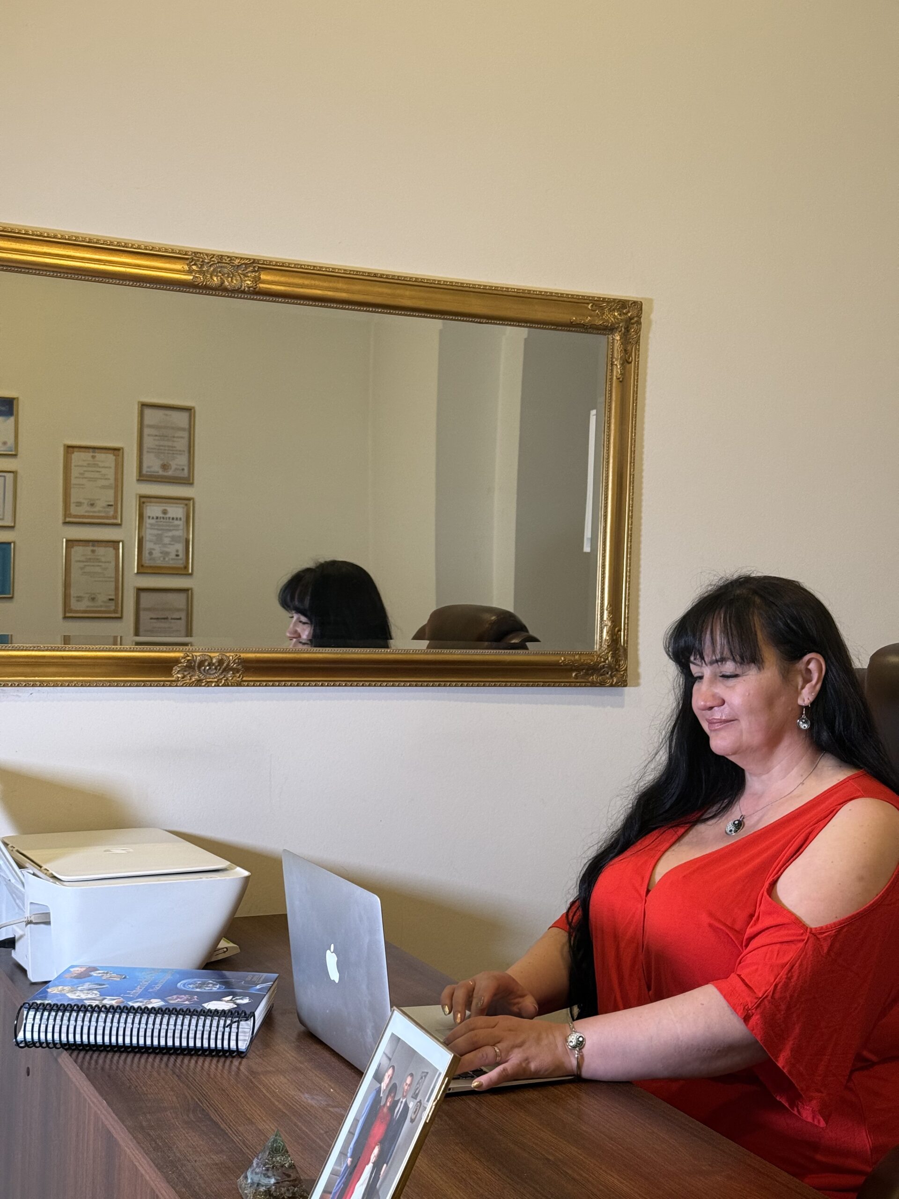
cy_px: 600
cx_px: 450
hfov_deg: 30.3
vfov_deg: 39.7
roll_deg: -2.1
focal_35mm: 48
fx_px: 1662
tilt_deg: -1.3
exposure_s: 1/50
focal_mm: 6.76
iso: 200
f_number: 1.78
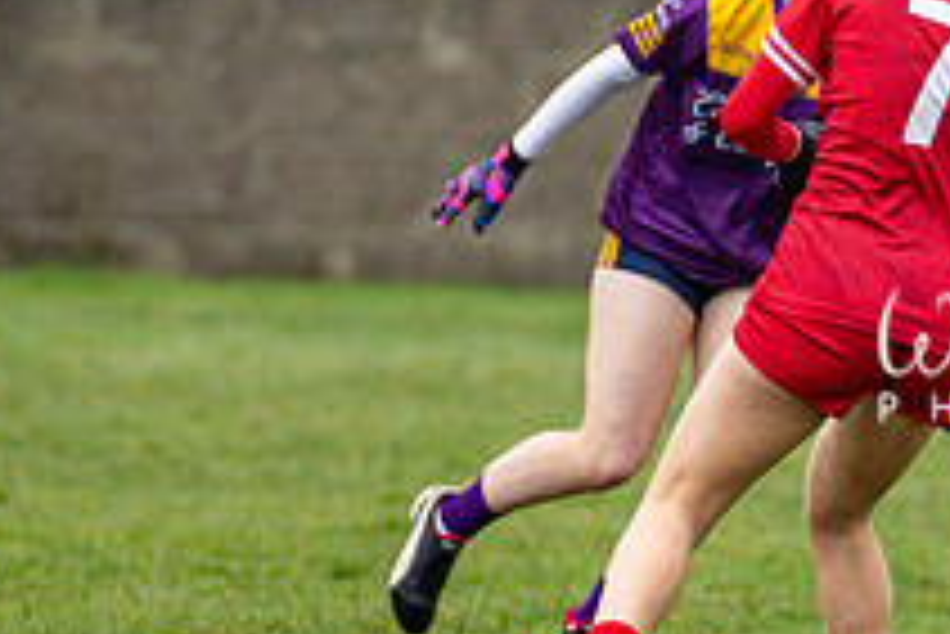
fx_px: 40375
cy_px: 406
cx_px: 1243
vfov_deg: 0.9
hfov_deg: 1.3
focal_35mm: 1529
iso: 1100
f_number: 2.8
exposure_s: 1/640
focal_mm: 300
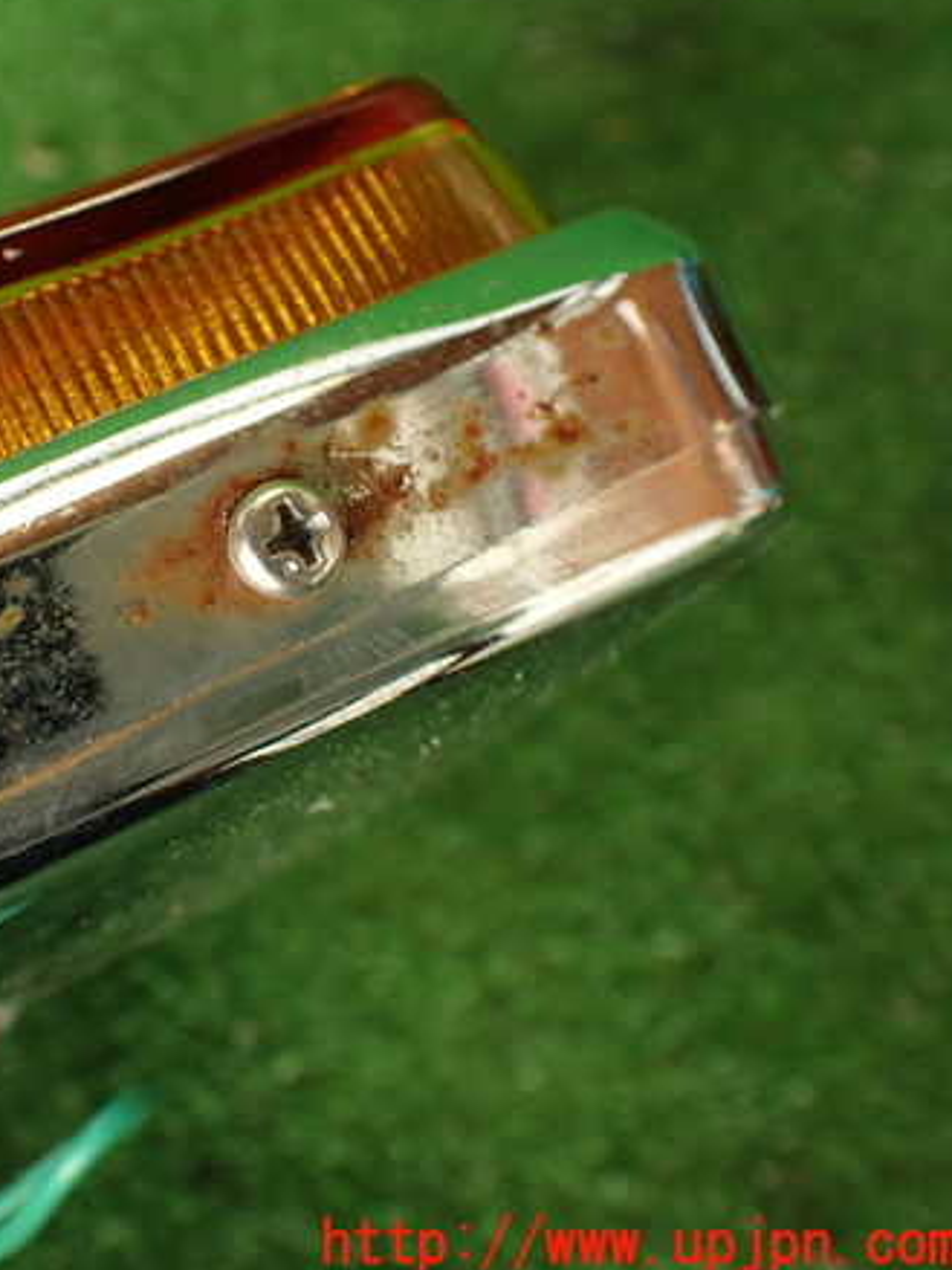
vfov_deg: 45.8
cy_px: 631
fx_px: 1504
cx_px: 107
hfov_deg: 33.4
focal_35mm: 41
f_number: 2.3
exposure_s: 1/60
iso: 125
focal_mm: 5.4
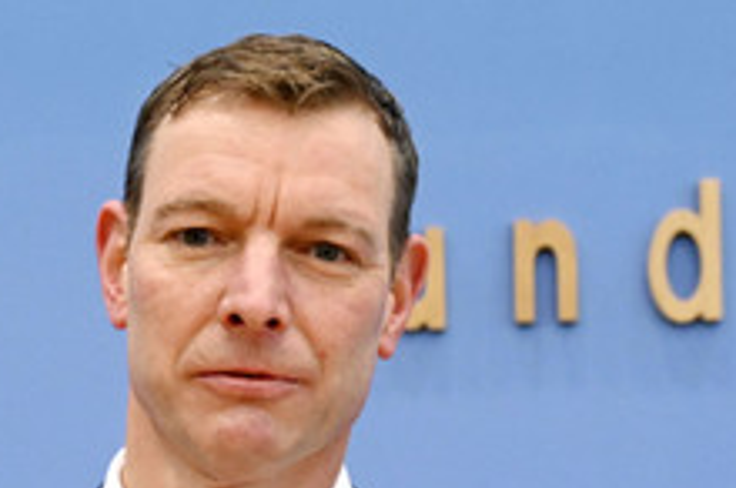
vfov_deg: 17.0
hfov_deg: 25.8
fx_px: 1592
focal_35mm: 78
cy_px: 491
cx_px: 222
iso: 6400
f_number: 6.3
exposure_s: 1/500
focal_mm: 38
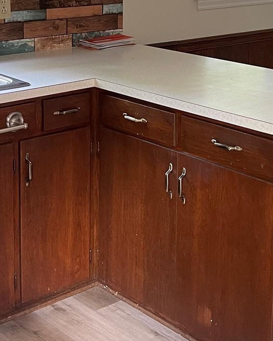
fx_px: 707
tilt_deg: -11.4
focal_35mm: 70
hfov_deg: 21.8
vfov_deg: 26.4
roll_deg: -0.3
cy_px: 46
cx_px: 116
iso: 250
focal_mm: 5.1
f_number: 1.6
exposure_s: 1/60
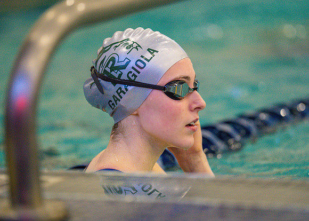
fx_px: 2172
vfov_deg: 5.8
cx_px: 164
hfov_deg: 8.1
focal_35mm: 248
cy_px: 115
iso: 2500
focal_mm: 200
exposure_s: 1/1000
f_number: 2.8
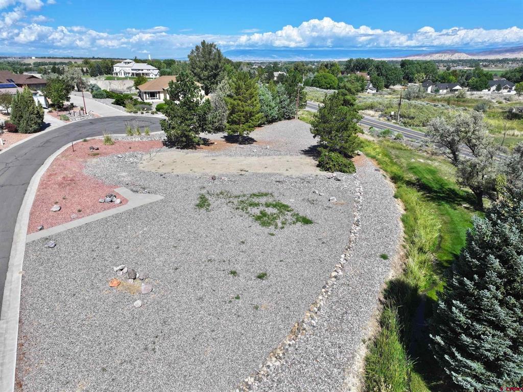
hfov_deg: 71.6
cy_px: 196
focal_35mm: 24
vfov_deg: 56.8
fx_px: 362
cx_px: 262
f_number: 2.8
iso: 100
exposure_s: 1/2000
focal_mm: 12.29
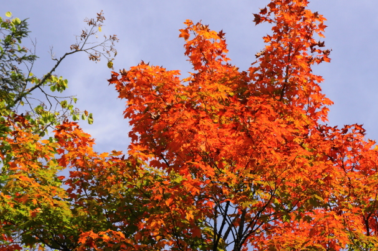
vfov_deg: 5.6
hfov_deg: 8.3
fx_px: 2592
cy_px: 148
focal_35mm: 247
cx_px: 264
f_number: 7.1
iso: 100
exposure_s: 1/160
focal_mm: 100
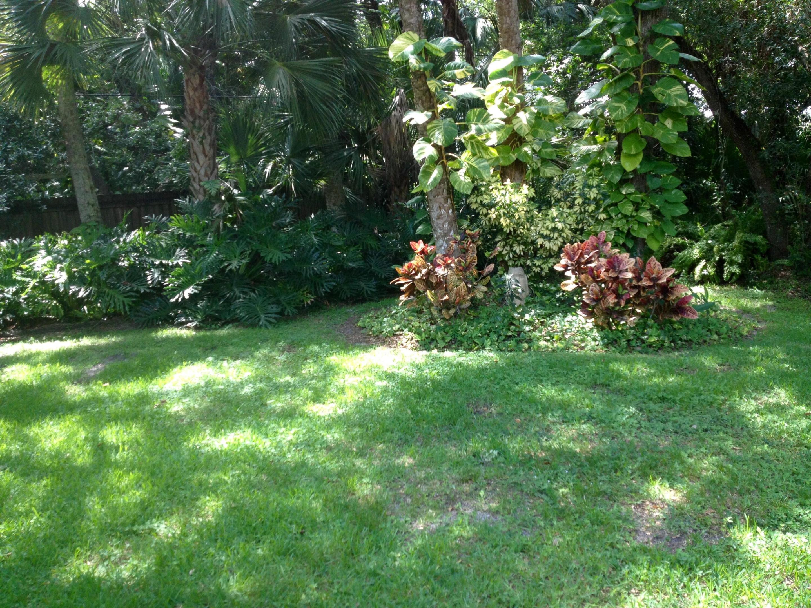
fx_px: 820
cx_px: 406
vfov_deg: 40.7
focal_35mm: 35
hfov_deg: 52.6
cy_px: 304
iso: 80
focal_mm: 4.28
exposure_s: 1/120
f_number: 2.4
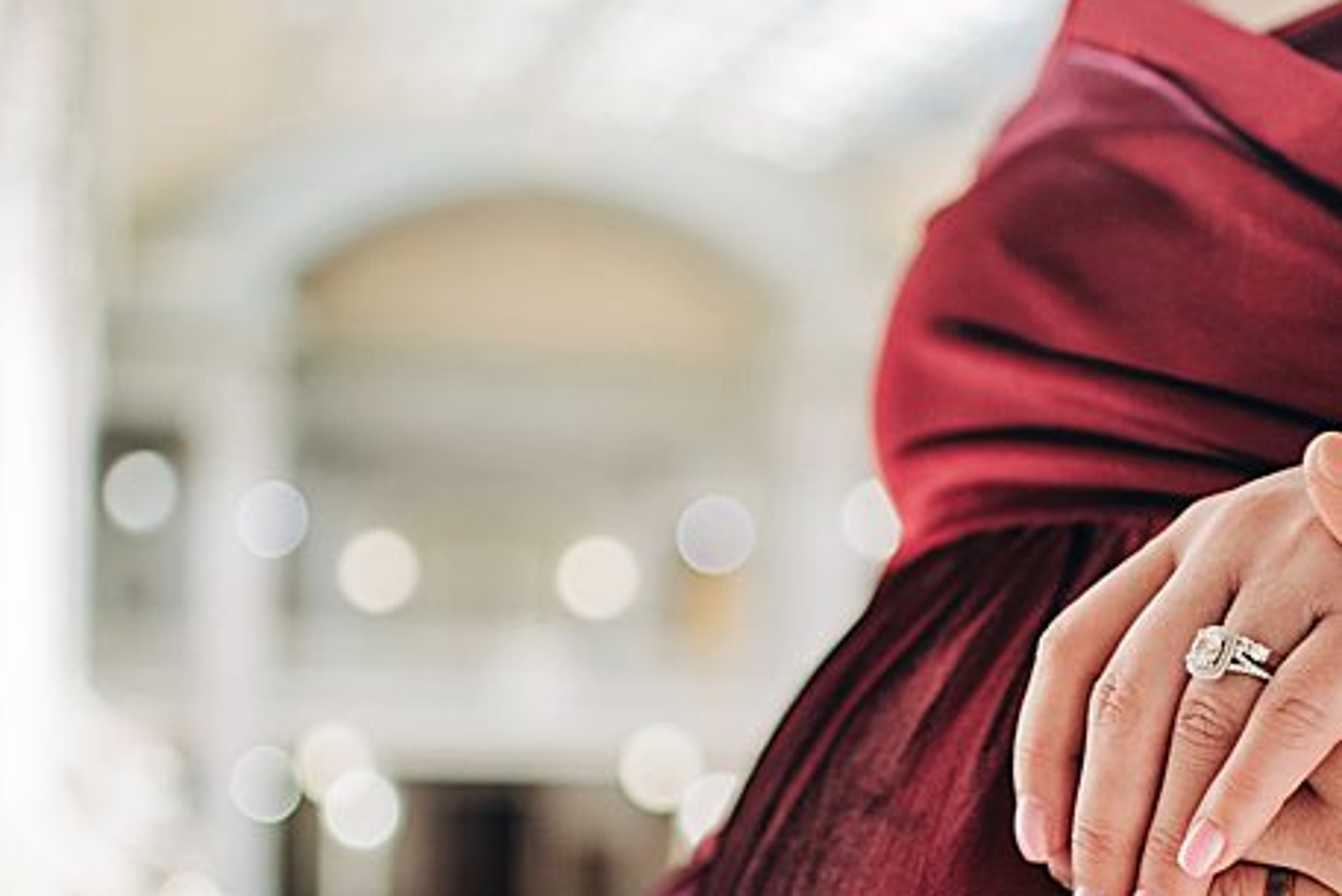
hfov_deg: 27.9
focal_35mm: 72
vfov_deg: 18.8
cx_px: 881
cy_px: 657
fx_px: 2685
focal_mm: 35
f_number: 1.8
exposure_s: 1/400
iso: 640
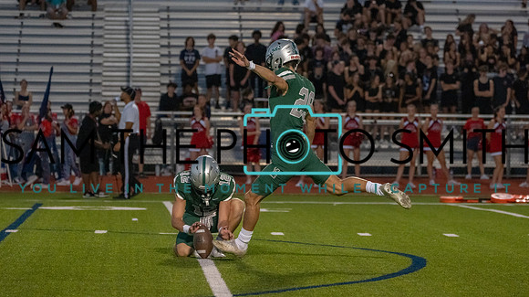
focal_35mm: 224
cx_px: 289
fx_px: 3145
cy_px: 155
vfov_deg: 5.4
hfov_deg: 9.6
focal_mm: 189
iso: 12800
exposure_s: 1/1250
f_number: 5.6
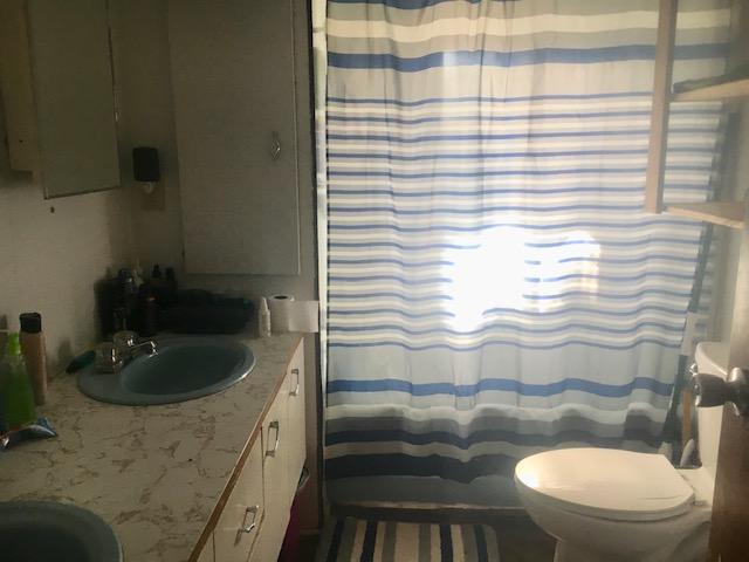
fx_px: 627
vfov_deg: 48.2
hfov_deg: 61.7
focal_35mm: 29
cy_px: 281
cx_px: 374
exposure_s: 1/30
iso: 32
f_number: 2.2
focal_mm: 4.15
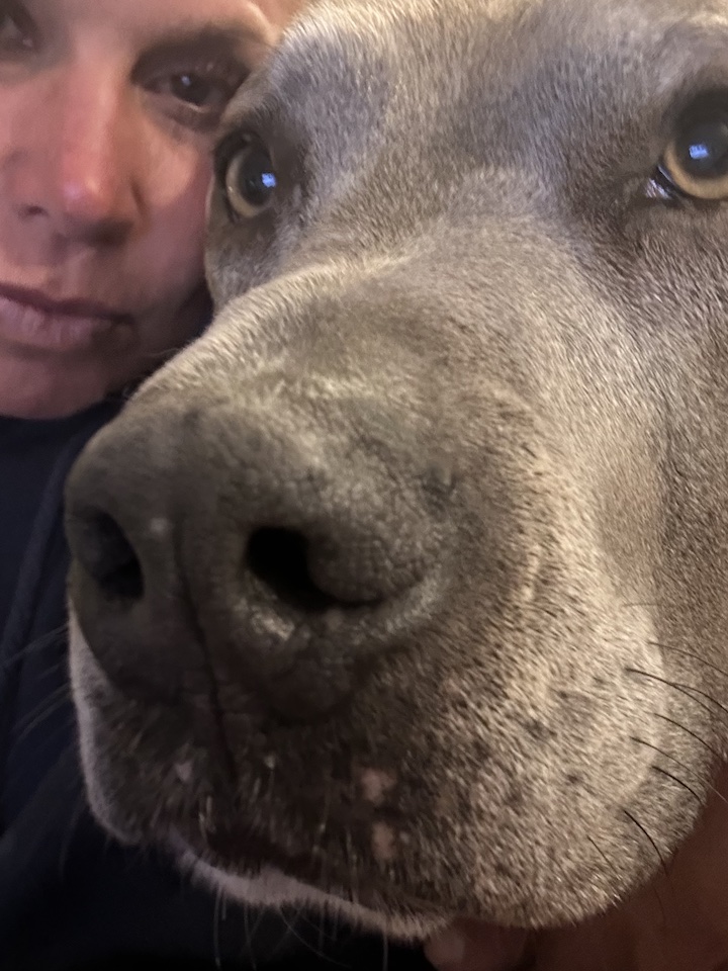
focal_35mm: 30
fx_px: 841
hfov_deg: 46.8
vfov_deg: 60.0
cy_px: 486
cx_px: 364
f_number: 1.9
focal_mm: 2.69
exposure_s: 1/15
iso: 800
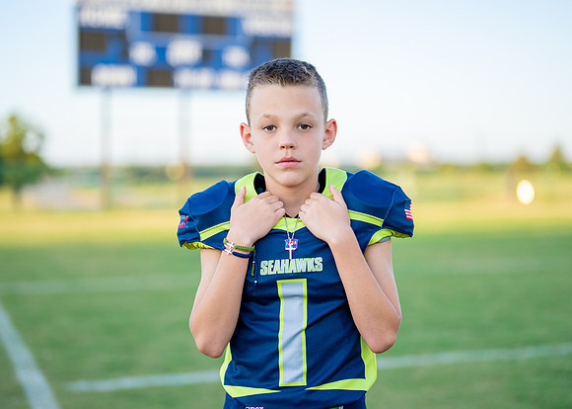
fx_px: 1039
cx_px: 295
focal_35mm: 64
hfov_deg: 30.8
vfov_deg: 22.2
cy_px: 207
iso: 160
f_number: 1.2
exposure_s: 1/2000
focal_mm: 50
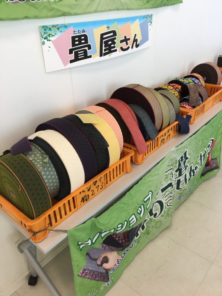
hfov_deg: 48.2
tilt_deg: -31.2
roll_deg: +2.7
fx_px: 248
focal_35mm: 29
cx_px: 111
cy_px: 148
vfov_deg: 61.7
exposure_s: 1/120
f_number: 2.2
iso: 40
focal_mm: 4.15
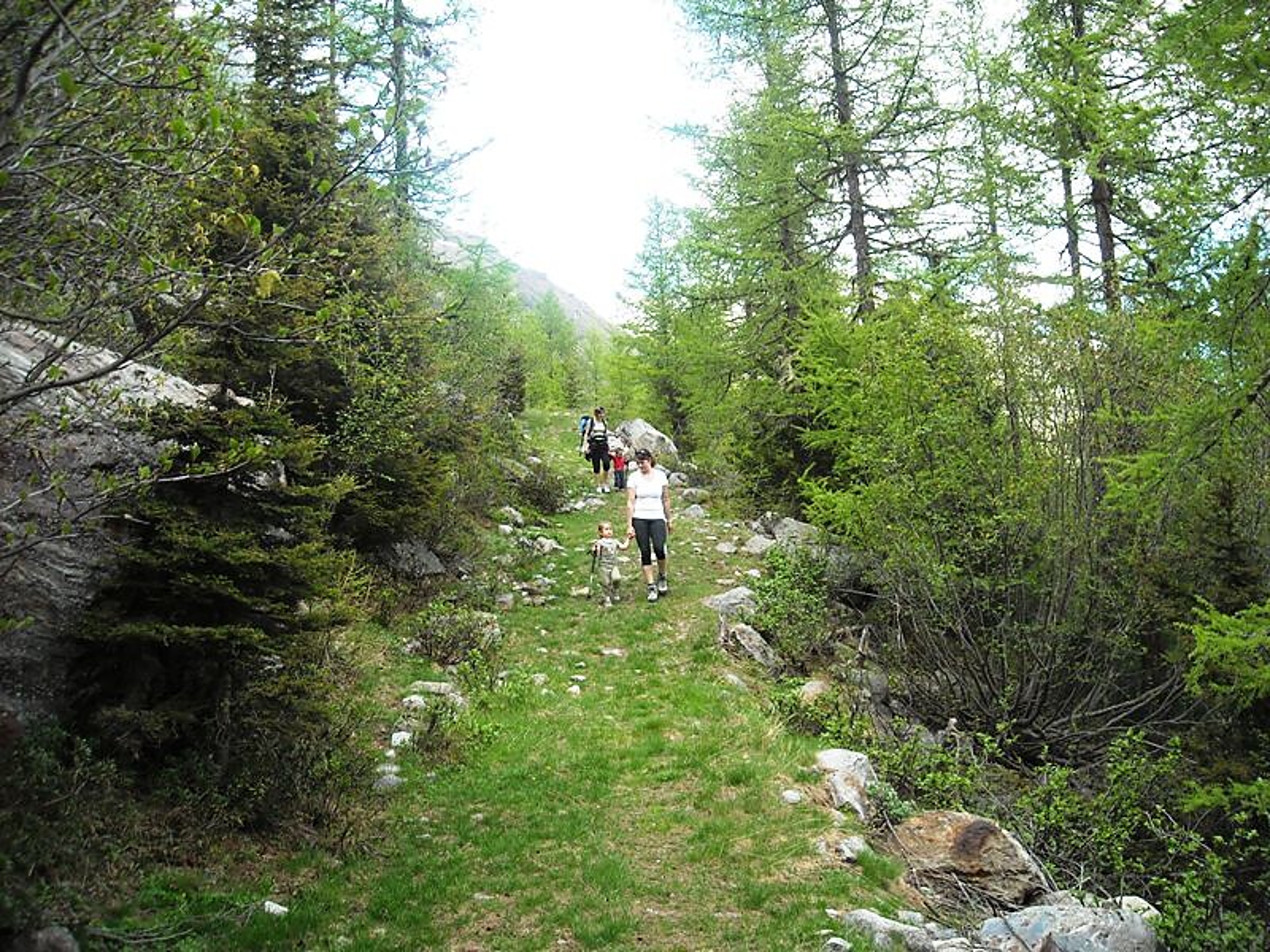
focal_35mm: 35
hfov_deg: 52.6
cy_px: 476
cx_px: 635
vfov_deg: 40.7
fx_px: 1284
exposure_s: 1/125
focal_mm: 5.7
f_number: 2.8
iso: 64
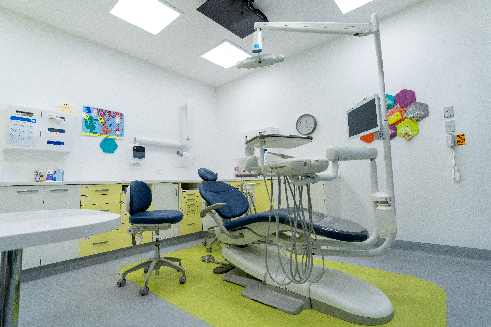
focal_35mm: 17
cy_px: 164
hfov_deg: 93.3
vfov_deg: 70.4
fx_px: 232
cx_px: 246
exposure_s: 1/250
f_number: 4
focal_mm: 17
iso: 800
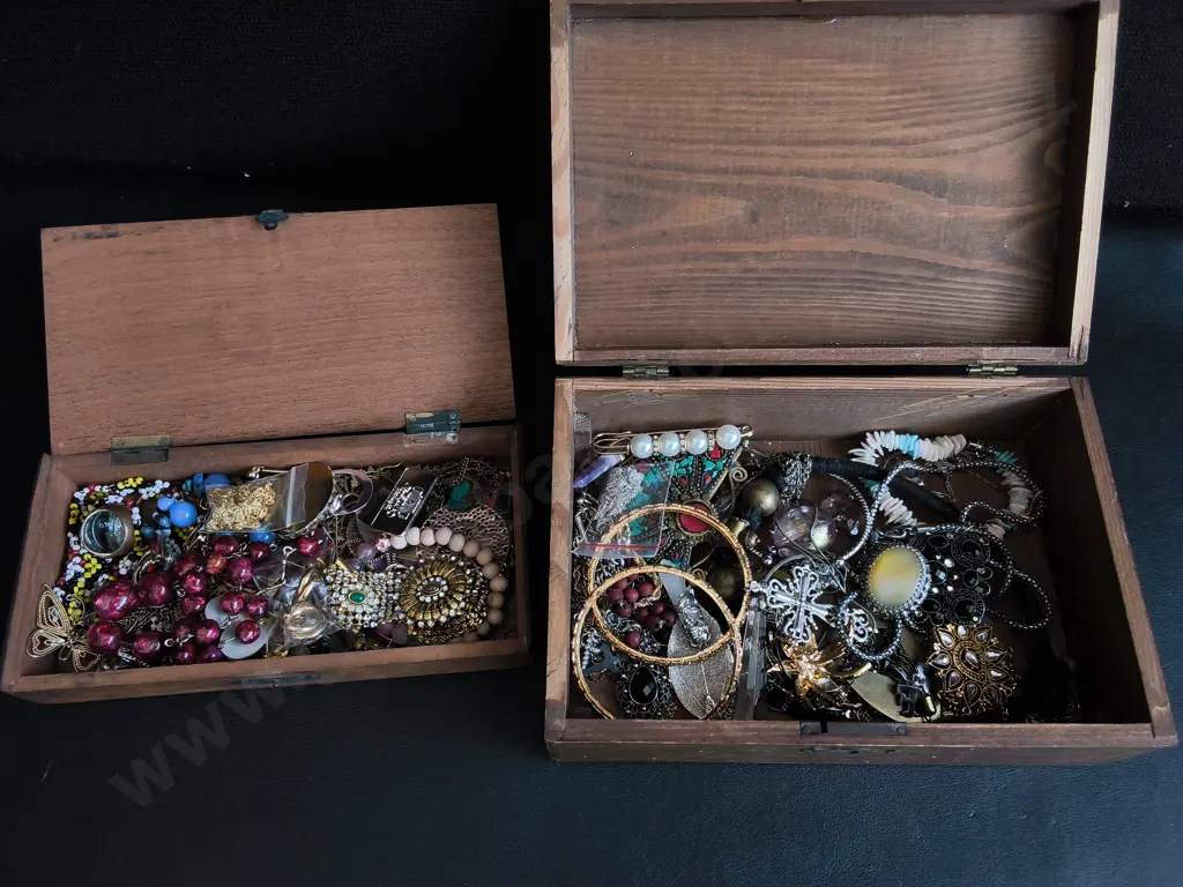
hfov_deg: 65.3
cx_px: 592
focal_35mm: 27
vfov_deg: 51.4
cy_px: 444
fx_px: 923
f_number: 2
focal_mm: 2.87
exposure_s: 1/100
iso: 50
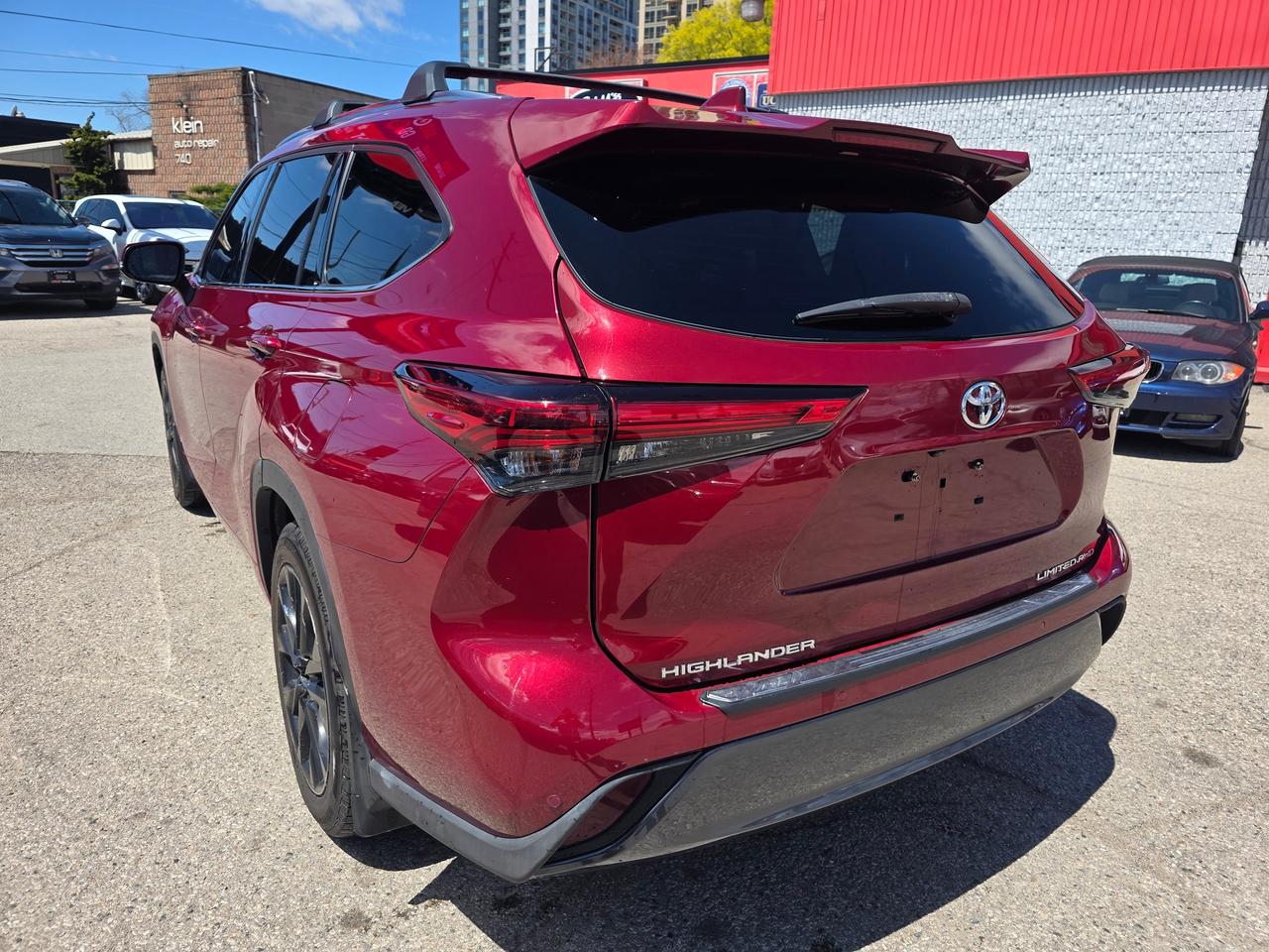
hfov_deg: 73.9
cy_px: 476
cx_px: 634
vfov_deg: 58.9
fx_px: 843
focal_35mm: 23
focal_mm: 6.3
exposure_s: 1/4057
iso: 80
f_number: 1.7
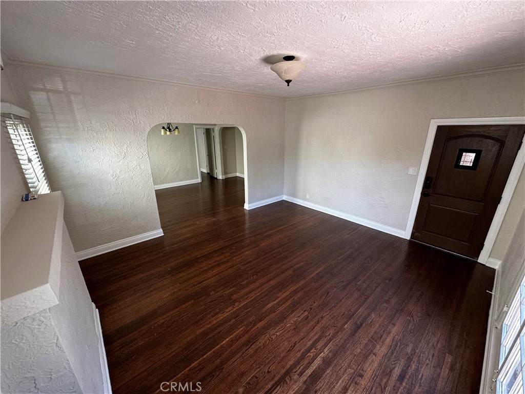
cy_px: 197
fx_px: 212
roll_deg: -0.3
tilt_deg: -18.2
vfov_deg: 85.7
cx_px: 262
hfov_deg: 102.1
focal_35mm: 14
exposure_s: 1/99
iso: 250
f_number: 2.2
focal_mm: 2.22
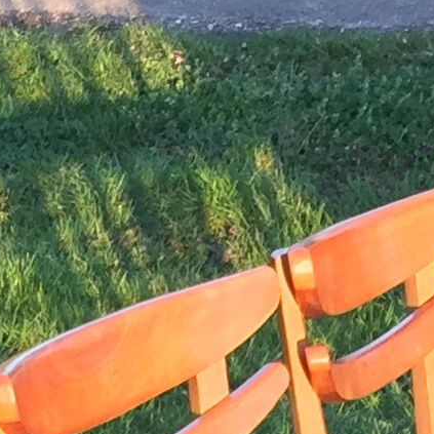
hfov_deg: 8.8
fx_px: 2809
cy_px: 1081
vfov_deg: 8.1
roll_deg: +1.5
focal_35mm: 198
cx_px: -57
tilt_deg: -26.1
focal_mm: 4.15
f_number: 2.2
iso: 40
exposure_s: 1/100
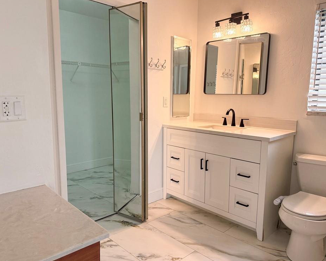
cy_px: 130
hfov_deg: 66.0
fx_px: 251
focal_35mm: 26
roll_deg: -0.9
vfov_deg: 54.9
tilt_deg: -7.3
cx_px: 163
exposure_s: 1/236
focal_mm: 6.76
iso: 160
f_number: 1.78
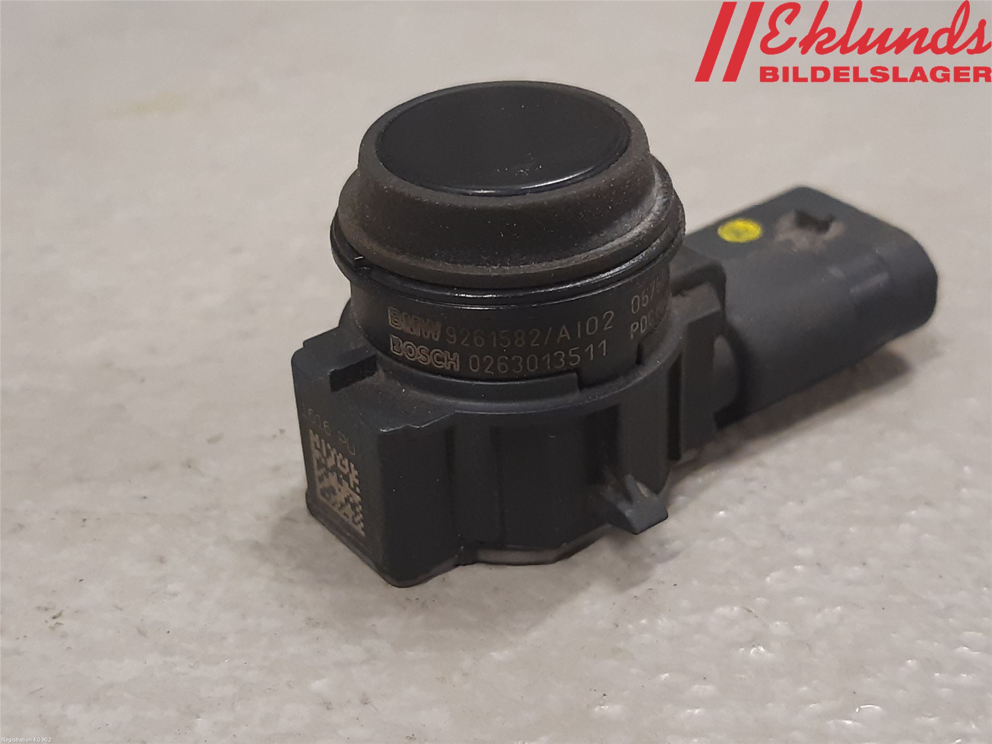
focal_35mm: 26
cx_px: 496
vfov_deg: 53.1
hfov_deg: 67.3
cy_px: 372
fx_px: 745
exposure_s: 1/50
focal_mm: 3.93
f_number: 1.7
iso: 160
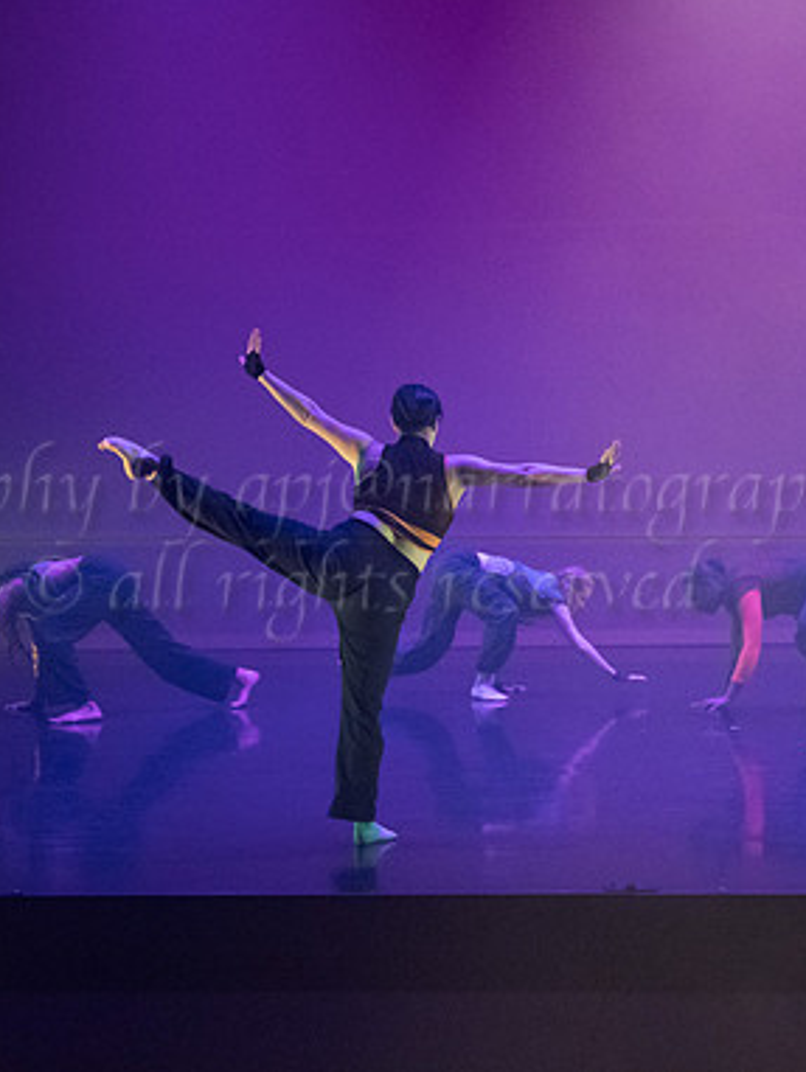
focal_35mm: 112
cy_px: 580
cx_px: 400
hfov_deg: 13.2
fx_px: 3473
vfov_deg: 17.6
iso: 4000
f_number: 2.8
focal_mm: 59
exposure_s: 1/320
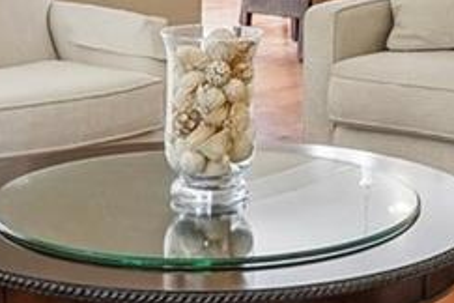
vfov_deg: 11.6
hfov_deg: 18.1
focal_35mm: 112
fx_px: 1412
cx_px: 372
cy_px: -174
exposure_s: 1/30
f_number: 9
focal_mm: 17
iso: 400
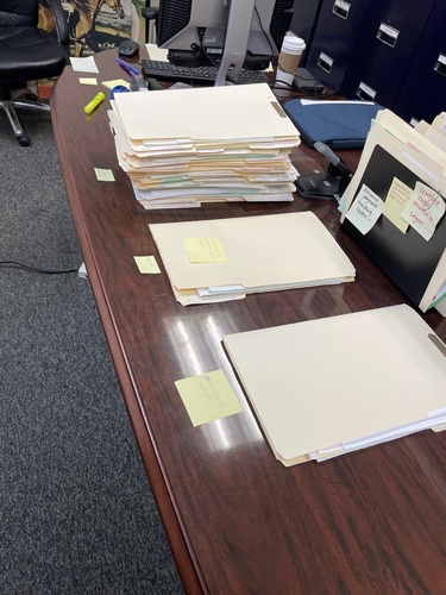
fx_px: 447
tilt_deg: -42.8
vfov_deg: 67.3
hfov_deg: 53.1
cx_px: 223
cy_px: 298
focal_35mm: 26
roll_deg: -12.9
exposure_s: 1/120
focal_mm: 4.2
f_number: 1.6
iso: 125
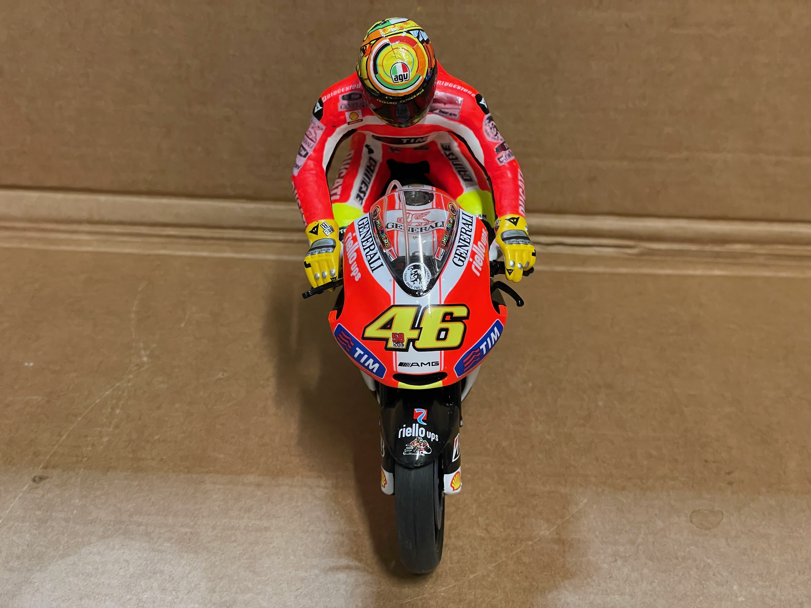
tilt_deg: -31.2
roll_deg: -1.5
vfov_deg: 28.0
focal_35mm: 52
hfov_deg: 36.8
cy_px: 304
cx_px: 406
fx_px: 1218
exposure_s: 1/50
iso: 400
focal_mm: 6
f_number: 2
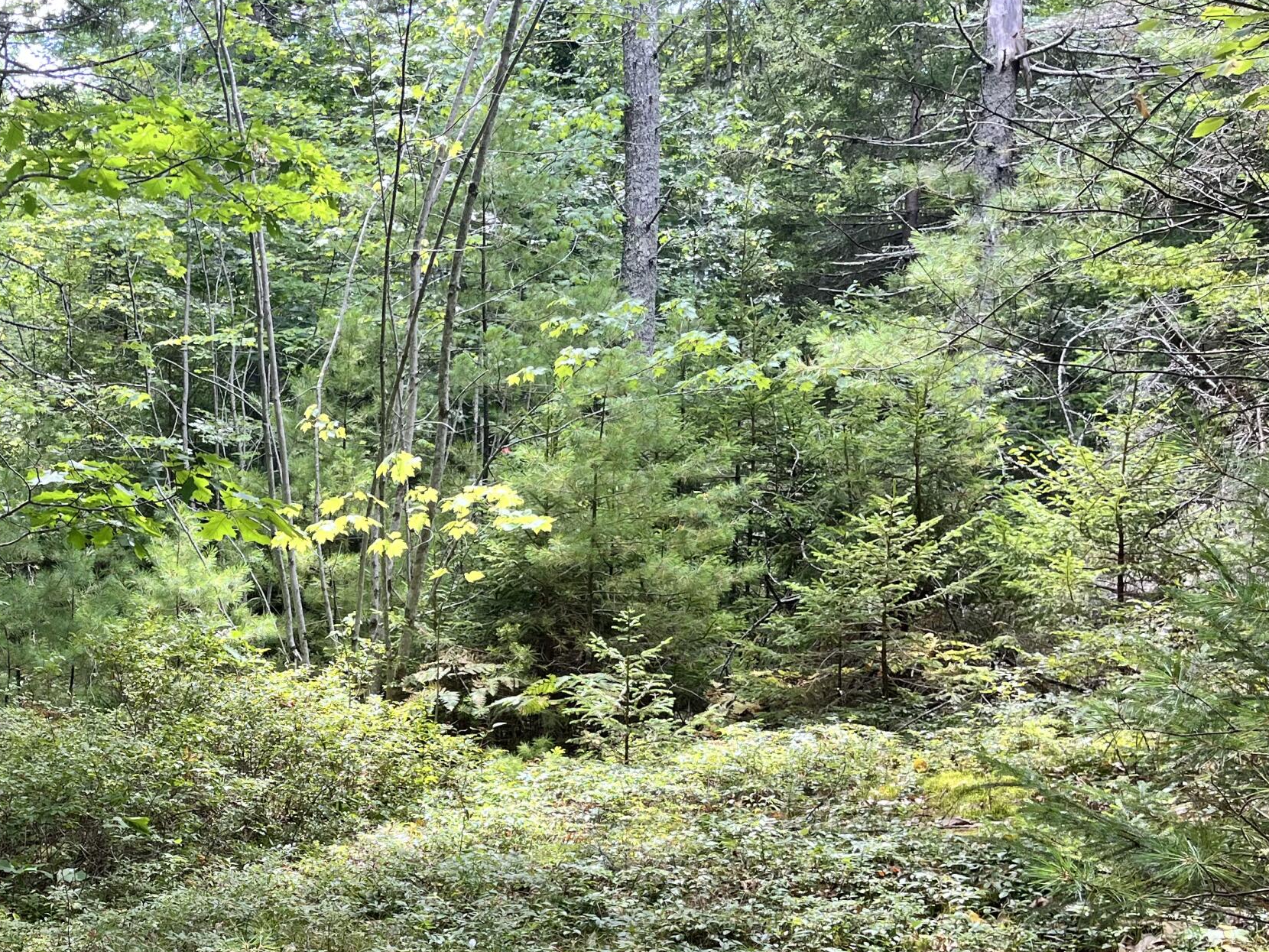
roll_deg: +1.0
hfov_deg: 38.4
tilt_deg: -10.5
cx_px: 193
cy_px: 778
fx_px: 1723
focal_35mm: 47
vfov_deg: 30.1
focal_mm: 5.1
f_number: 1.6
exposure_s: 1/185
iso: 40
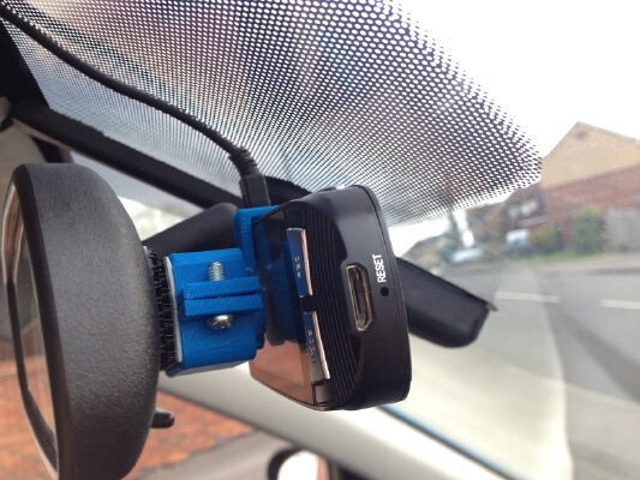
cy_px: 240
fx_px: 647
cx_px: 320
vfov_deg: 40.7
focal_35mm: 35
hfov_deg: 52.6
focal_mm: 4.28
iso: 50
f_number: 2.4
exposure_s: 1/192
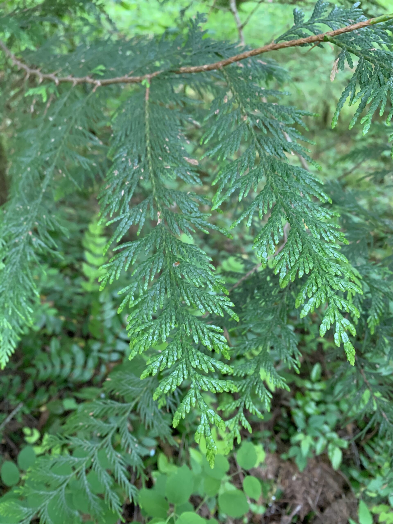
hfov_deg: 53.1
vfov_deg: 67.3
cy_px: 262
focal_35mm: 26
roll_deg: -1.6
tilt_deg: -32.3
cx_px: 196
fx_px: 394
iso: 320
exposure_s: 1/60
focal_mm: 4.25
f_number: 1.8
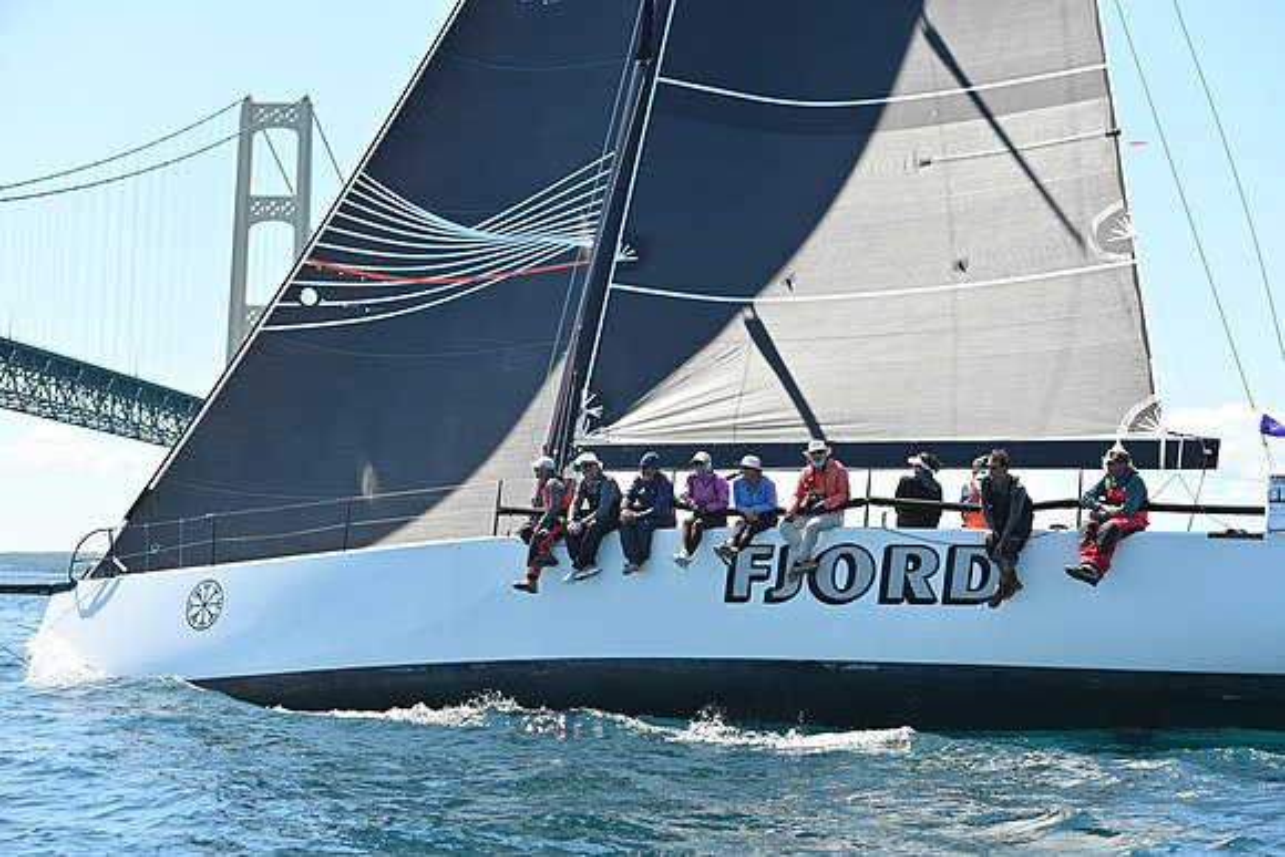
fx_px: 2499
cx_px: 642
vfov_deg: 19.5
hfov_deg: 28.8
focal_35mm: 70
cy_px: 428
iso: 320
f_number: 5.6
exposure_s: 1/1000
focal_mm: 70
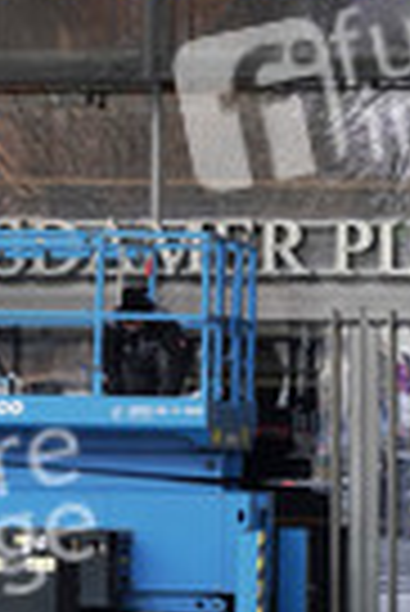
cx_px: -5
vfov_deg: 7.7
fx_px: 4498
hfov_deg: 5.2
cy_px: -140
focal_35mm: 264
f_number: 5.6
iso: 640
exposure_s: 1/100
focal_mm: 90
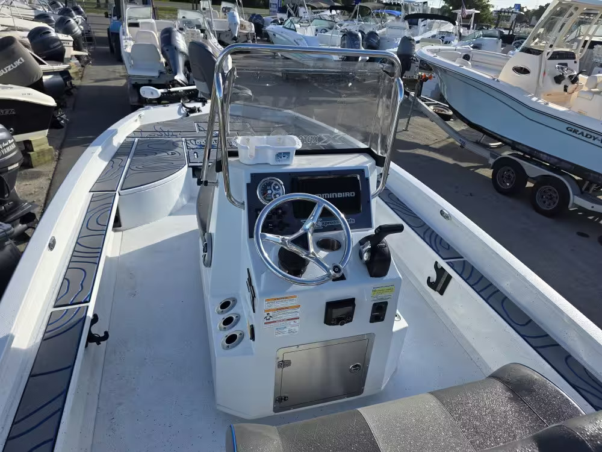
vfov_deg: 58.9
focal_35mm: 23
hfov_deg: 73.9
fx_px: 400
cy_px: 226
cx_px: 301
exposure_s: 1/3559
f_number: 1.7
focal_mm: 6.3
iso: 80
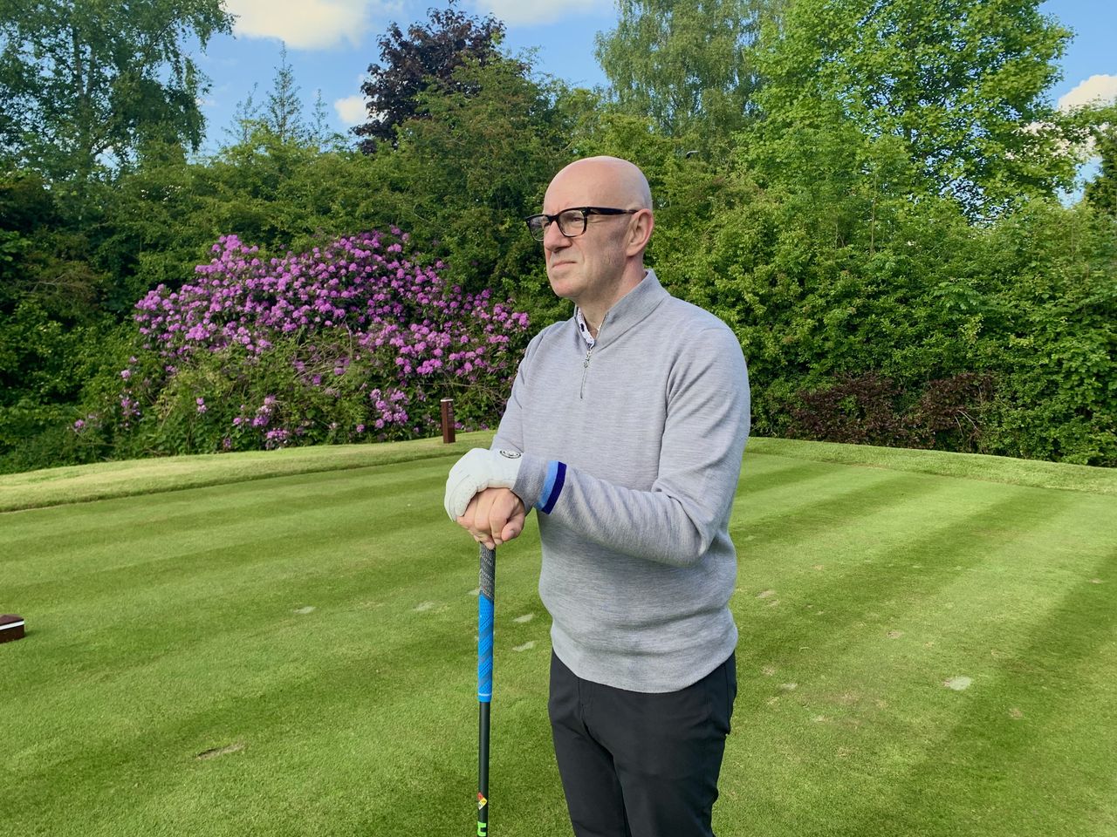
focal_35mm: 26
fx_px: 839
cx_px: 558
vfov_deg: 53.1
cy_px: 418
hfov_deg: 67.3
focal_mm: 4.25
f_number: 1.8
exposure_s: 1/330
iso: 25
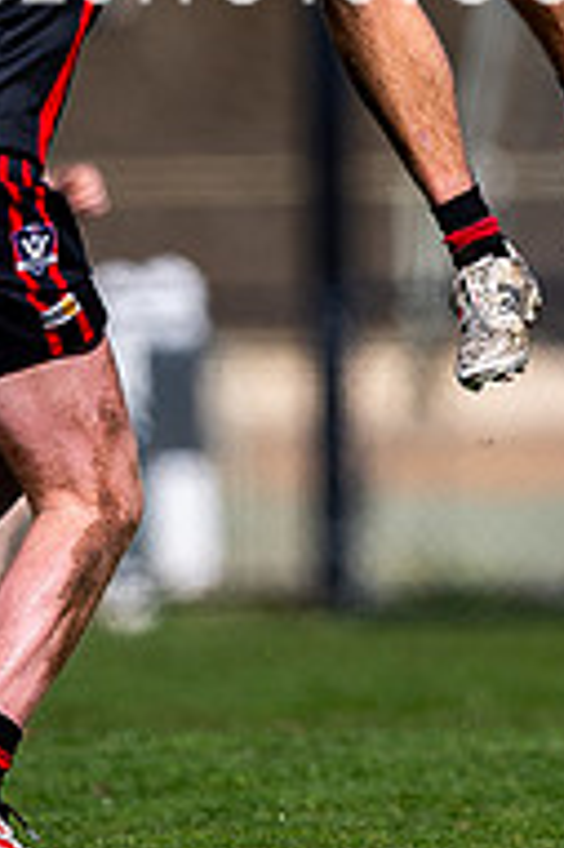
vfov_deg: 0.9
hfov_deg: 0.6
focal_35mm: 2373
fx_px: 55863
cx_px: 444
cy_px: -145
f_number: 4
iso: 100
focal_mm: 500
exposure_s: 1/2000
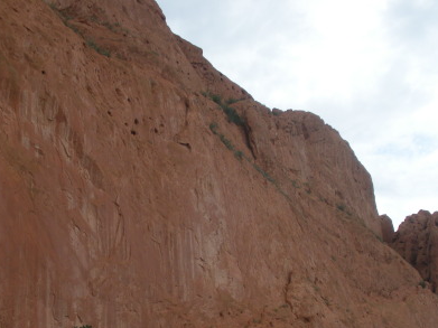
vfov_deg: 24.5
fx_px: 746
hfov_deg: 32.7
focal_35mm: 59
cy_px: 251
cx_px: 203
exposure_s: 1/223
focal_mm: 6.3
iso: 64
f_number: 3.5
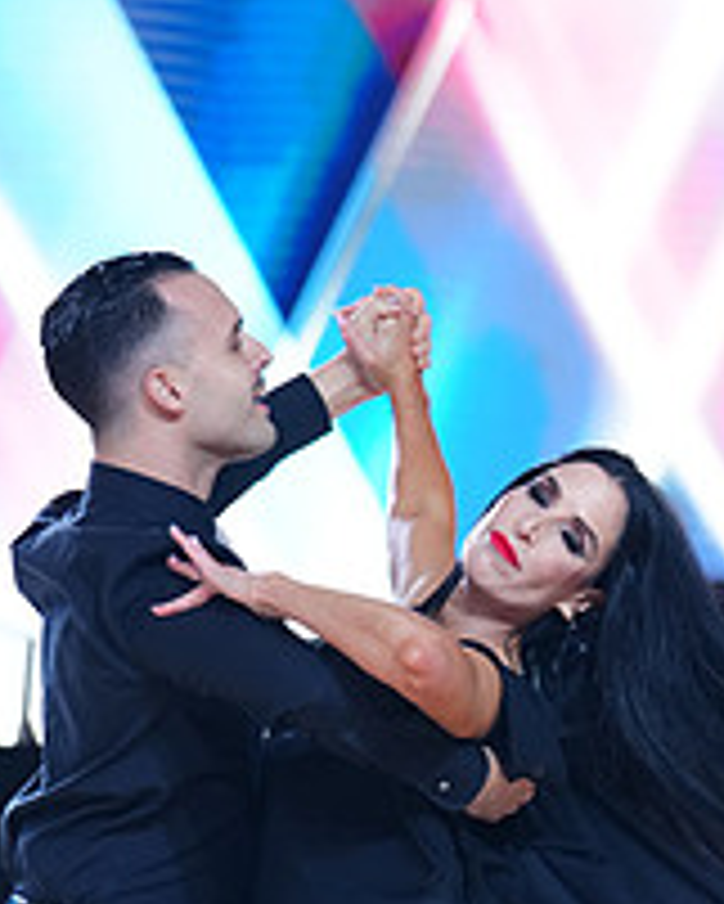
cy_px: 1142
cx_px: 569
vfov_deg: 6.7
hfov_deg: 5.4
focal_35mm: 284
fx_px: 7601
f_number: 2.8
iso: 800
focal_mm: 105
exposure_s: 1/500
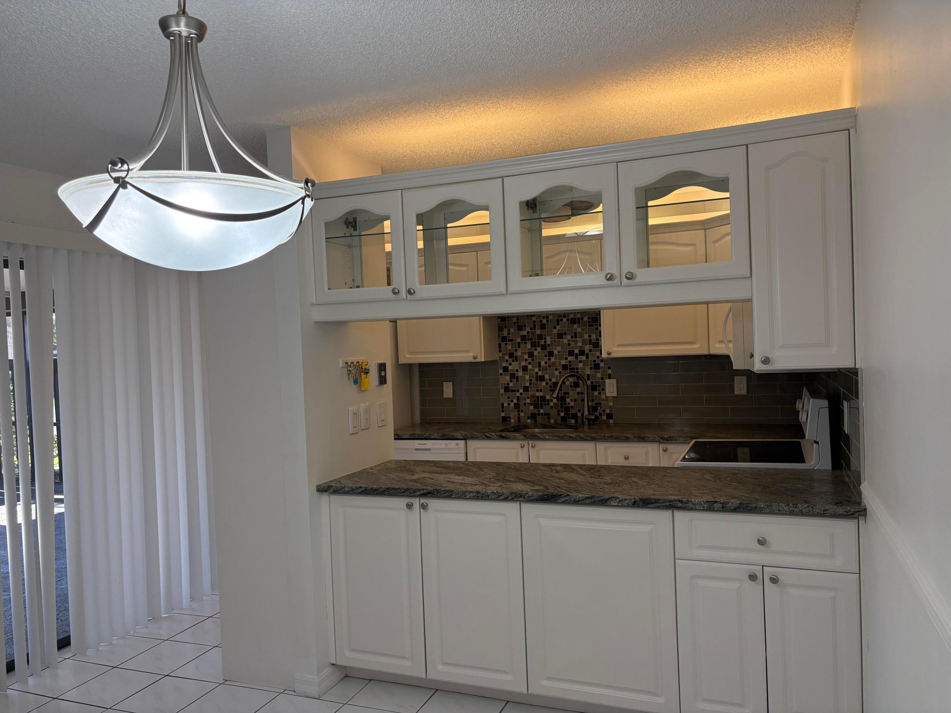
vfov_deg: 53.1
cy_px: 356
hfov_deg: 67.3
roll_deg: +3.0
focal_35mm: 26
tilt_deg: -0.8
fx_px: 714
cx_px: 476
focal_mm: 5.96
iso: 125
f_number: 1.6
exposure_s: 1/137
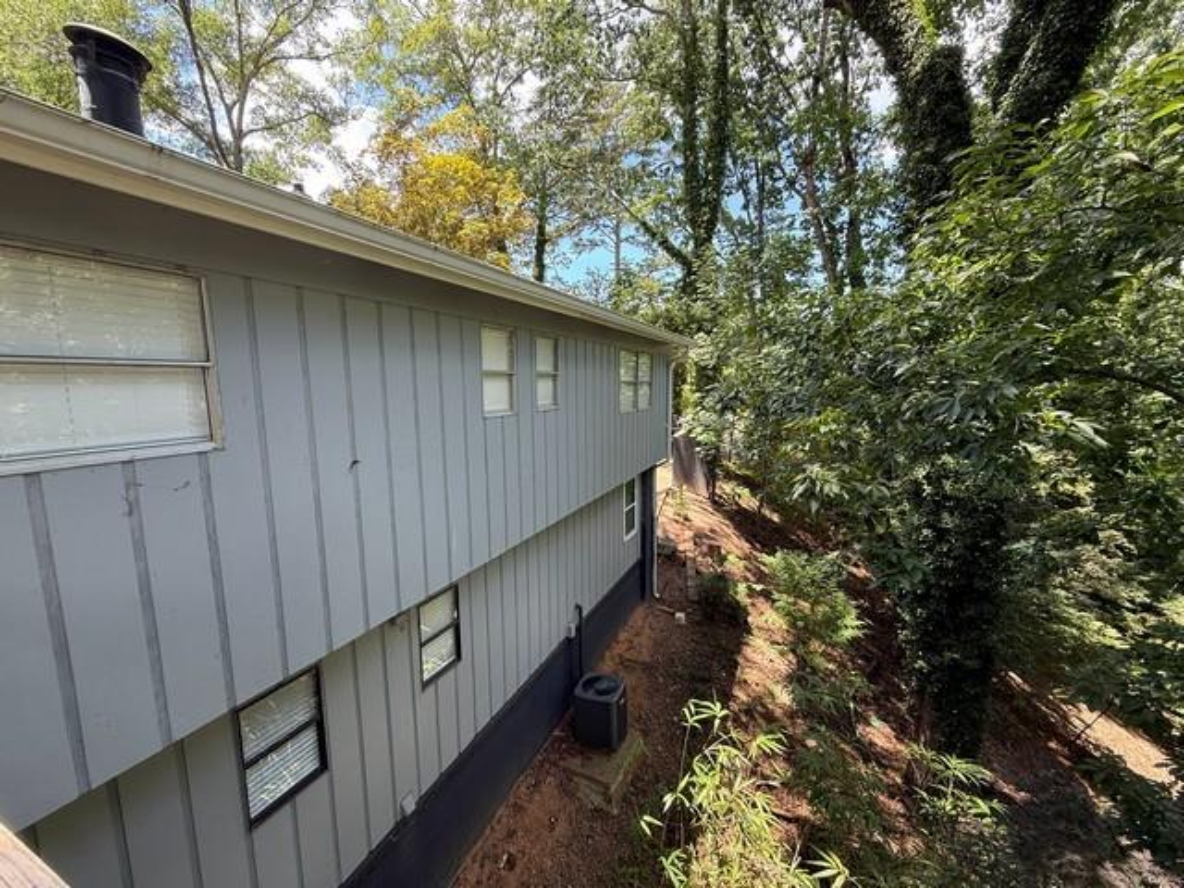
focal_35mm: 14
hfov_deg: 102.1
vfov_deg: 85.7
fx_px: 479
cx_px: 592
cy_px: 444
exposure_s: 1/128
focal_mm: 2.22
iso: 64
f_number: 2.2
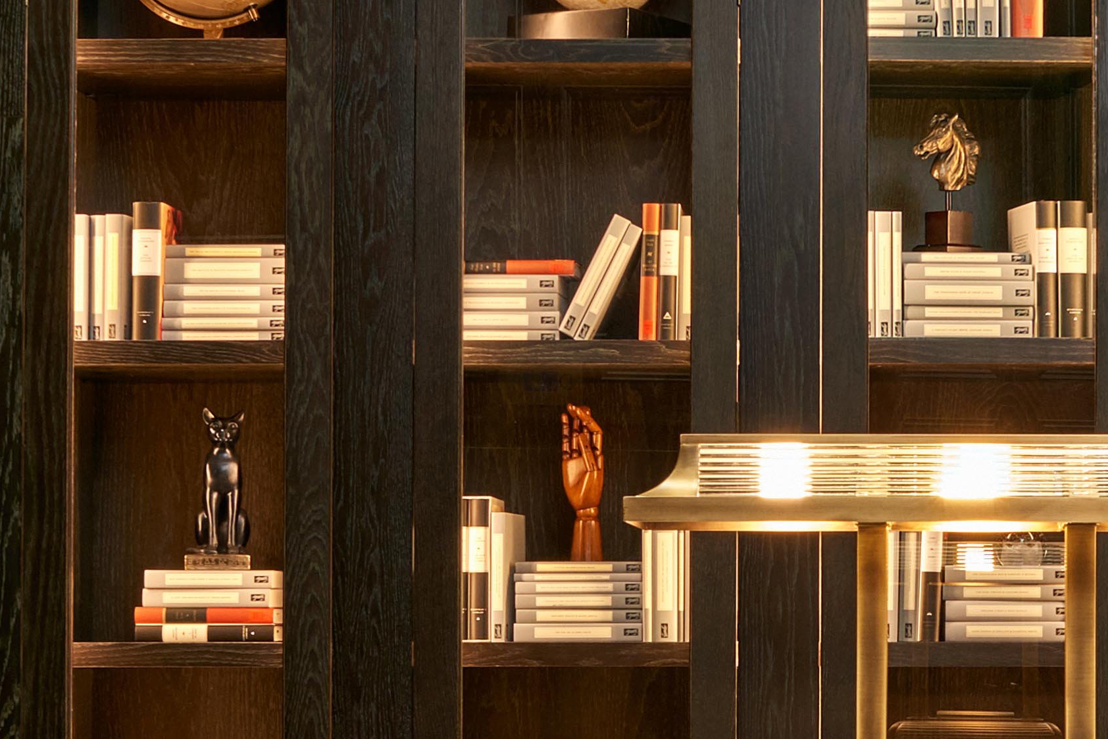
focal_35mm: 153
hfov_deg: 13.3
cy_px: 675
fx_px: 4710
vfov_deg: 8.9
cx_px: 962
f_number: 11
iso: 100
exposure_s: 3
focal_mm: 35
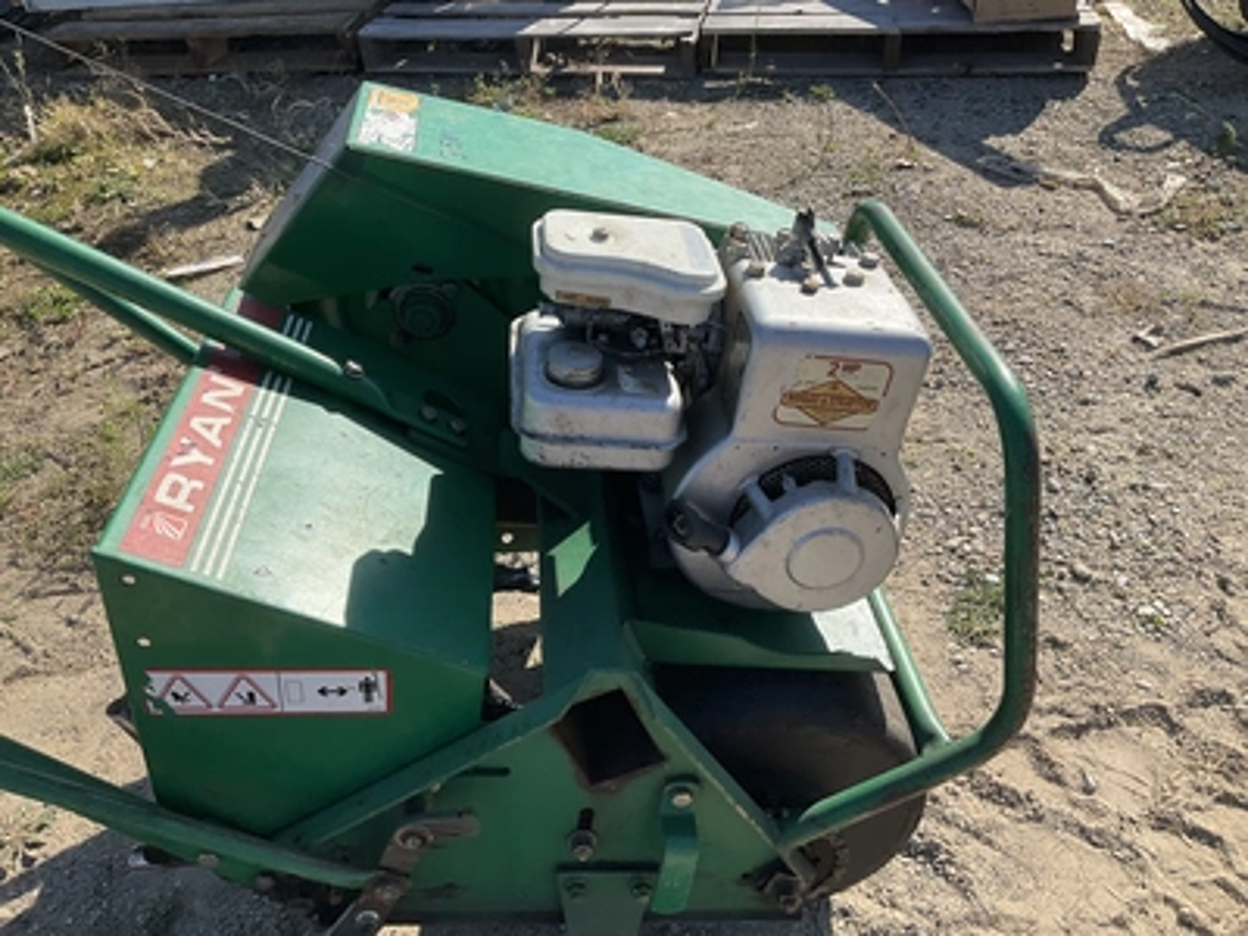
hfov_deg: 61.7
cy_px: 468
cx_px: 624
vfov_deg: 48.2
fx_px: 1046
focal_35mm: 29
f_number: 1.8
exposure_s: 1/1279
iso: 25
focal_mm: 3
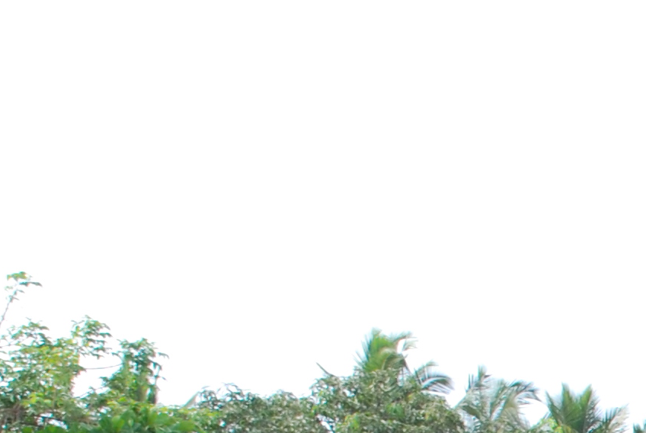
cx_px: 1197
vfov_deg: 7.4
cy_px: 877
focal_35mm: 178
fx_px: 3199
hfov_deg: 10.7
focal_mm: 26
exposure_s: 1/100
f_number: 9
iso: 200
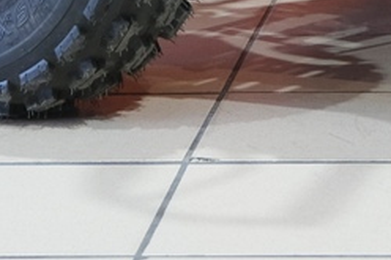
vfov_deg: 4.6
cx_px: 490
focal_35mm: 284
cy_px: -526
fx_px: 3082
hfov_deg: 7.2
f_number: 4
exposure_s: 1/60
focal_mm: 29.2
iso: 800
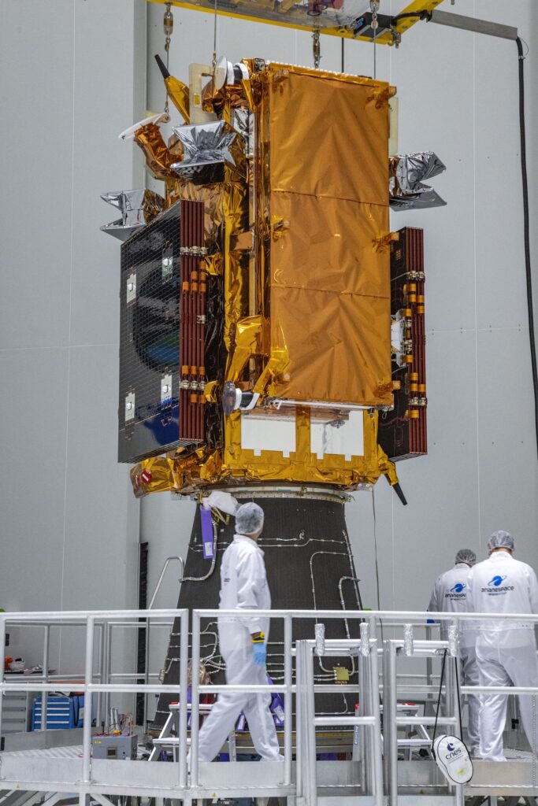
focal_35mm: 70
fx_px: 1569
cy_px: 403
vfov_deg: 28.8
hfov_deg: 19.5
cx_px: 269
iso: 4000
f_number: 9
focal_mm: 70
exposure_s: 1/60
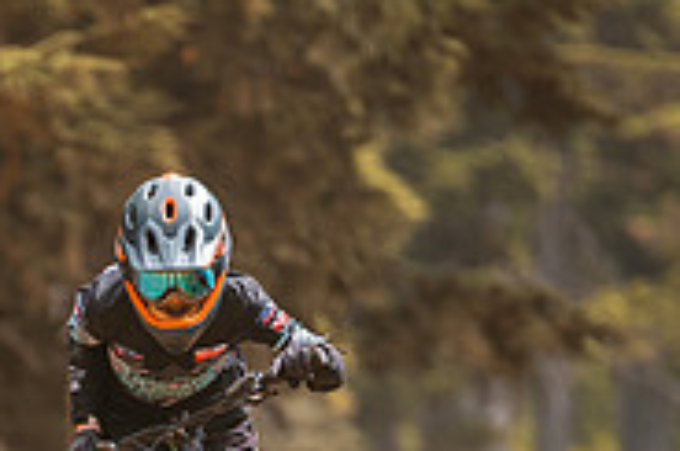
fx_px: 12671
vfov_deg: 2.0
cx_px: -42
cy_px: 597
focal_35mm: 672
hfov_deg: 3.1
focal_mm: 200
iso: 250
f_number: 2.8
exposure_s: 1/1600
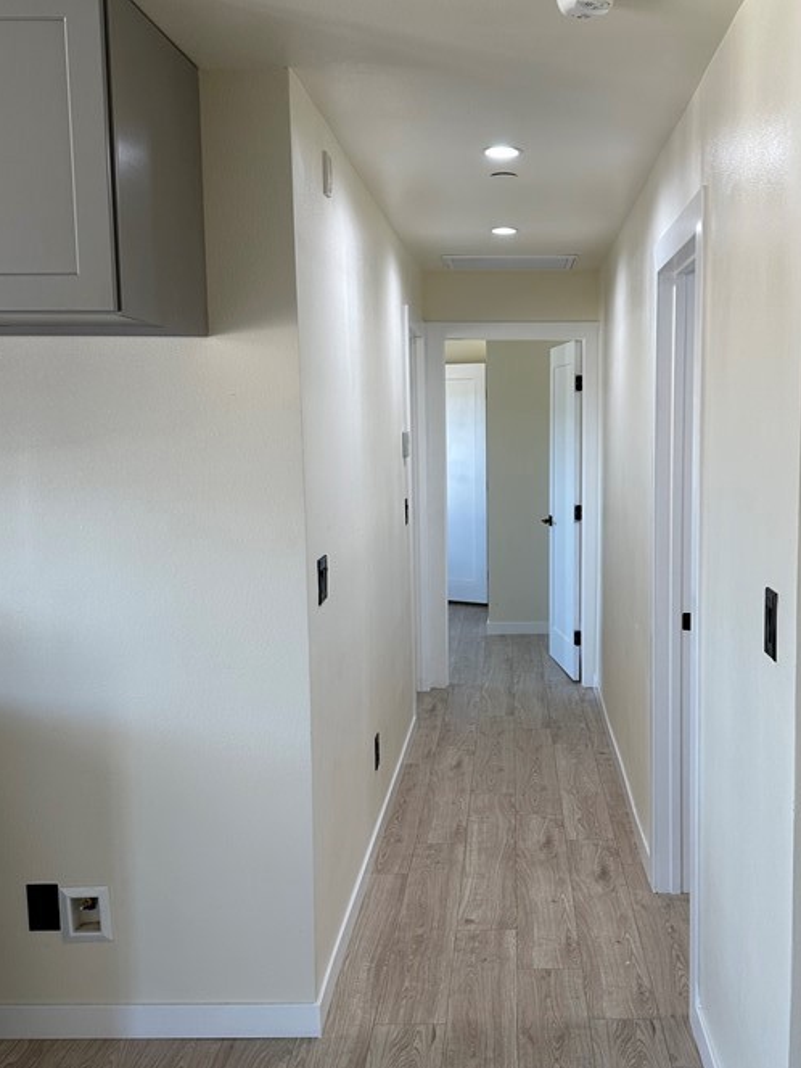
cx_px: 531
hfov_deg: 38.3
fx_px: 1142
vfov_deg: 50.1
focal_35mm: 37
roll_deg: +0.2
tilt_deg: -6.0
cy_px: 565
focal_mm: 6.86
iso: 100
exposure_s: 1/120
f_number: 1.78
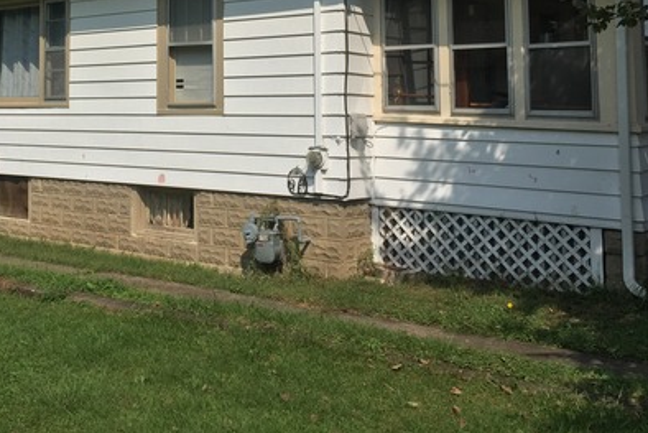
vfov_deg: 26.6
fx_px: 882
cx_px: 176
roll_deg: -0.8
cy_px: 44
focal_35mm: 49
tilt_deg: +3.6
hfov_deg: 39.4
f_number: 2.2
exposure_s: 1/3597
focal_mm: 4.15
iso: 32
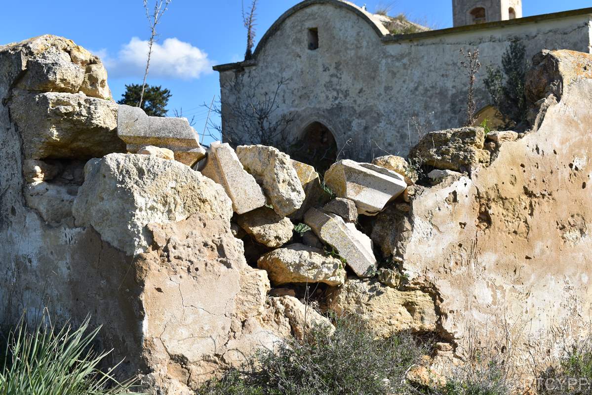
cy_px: 198
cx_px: 296
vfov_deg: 29.9
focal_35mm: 45
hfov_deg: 43.6
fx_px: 740
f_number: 9
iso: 100
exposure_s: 1/320
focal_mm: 30
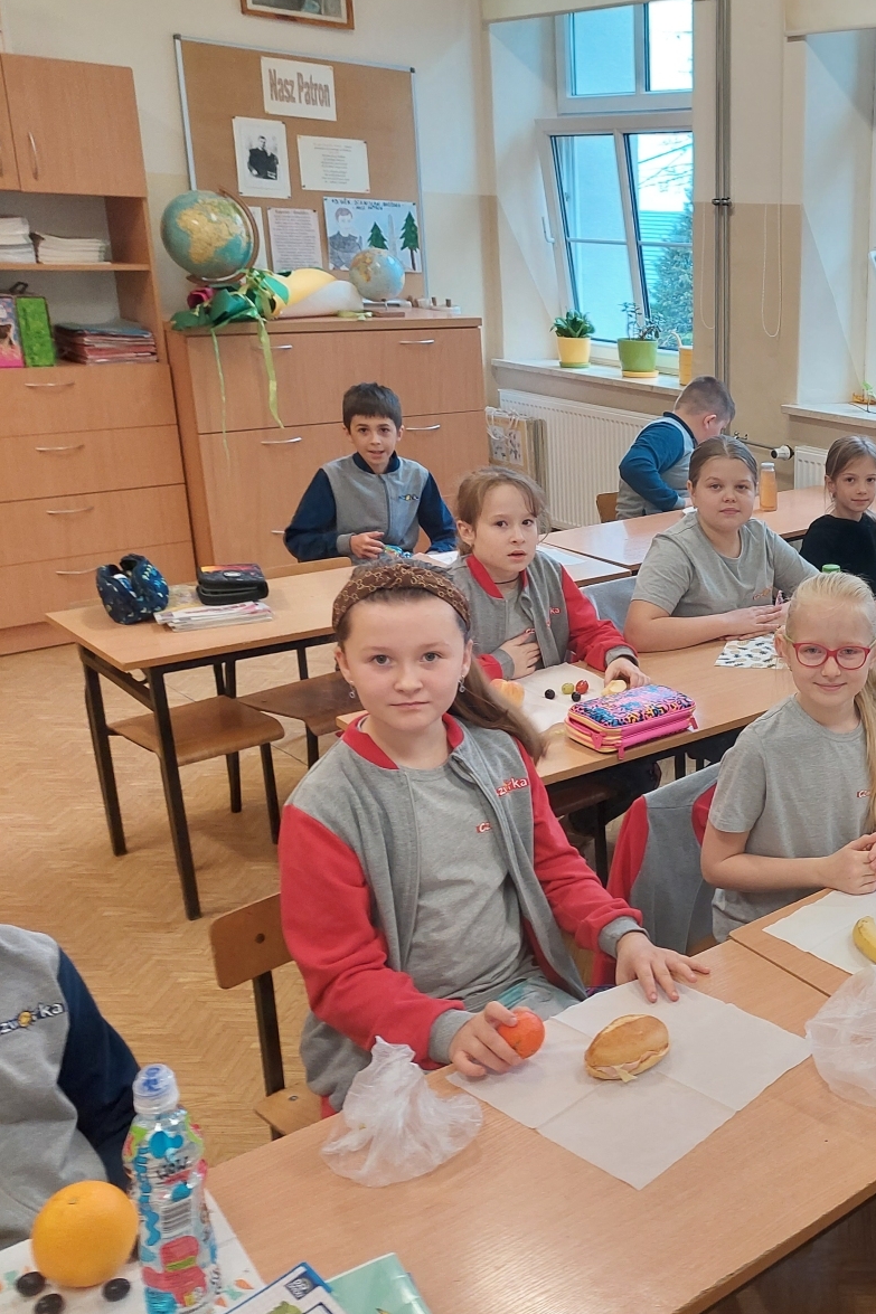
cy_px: 656
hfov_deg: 35.0
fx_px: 1241
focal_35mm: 34
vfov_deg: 55.8
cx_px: 888
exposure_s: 1/50
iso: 160
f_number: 1.8
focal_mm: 5.23
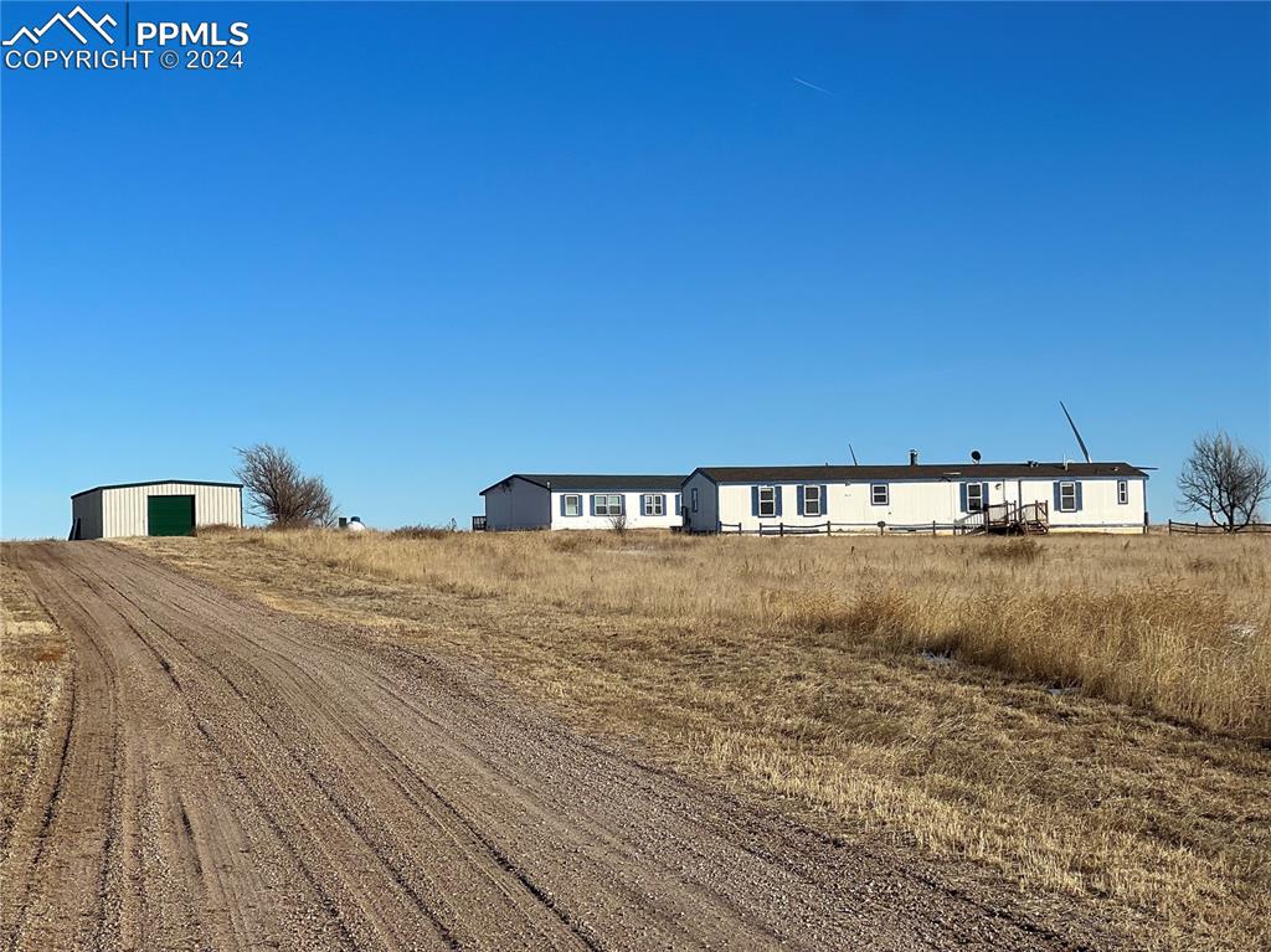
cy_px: 476
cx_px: 636
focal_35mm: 77
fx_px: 2826
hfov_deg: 25.3
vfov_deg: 19.1
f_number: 2.8
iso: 32
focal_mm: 9
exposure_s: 1/1074
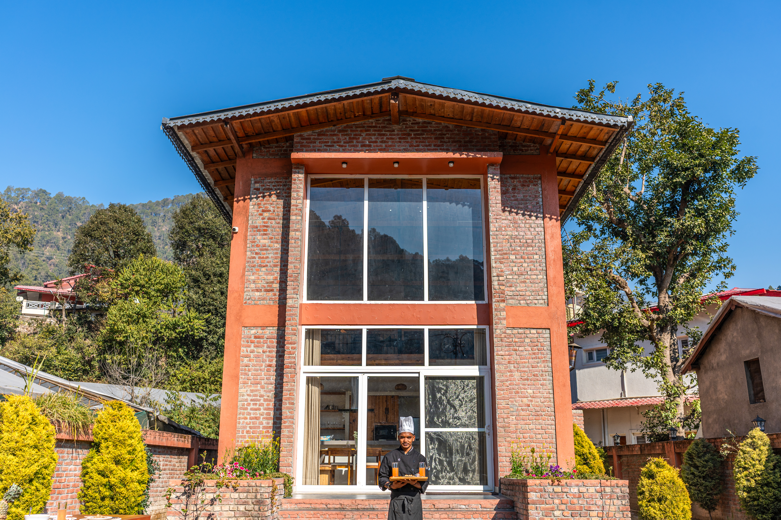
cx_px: 390
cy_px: 260
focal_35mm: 35
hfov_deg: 54.4
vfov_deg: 37.9
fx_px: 759
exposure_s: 1/640
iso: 100
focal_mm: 35
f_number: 4.5
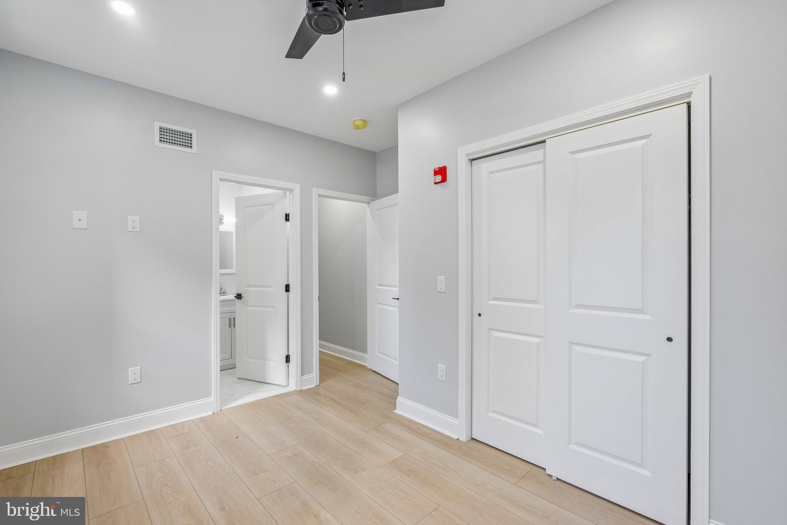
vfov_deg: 77.3
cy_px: 262
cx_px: 394
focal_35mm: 15
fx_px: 328
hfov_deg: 100.4
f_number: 8
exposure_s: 1/8
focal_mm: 10
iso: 250
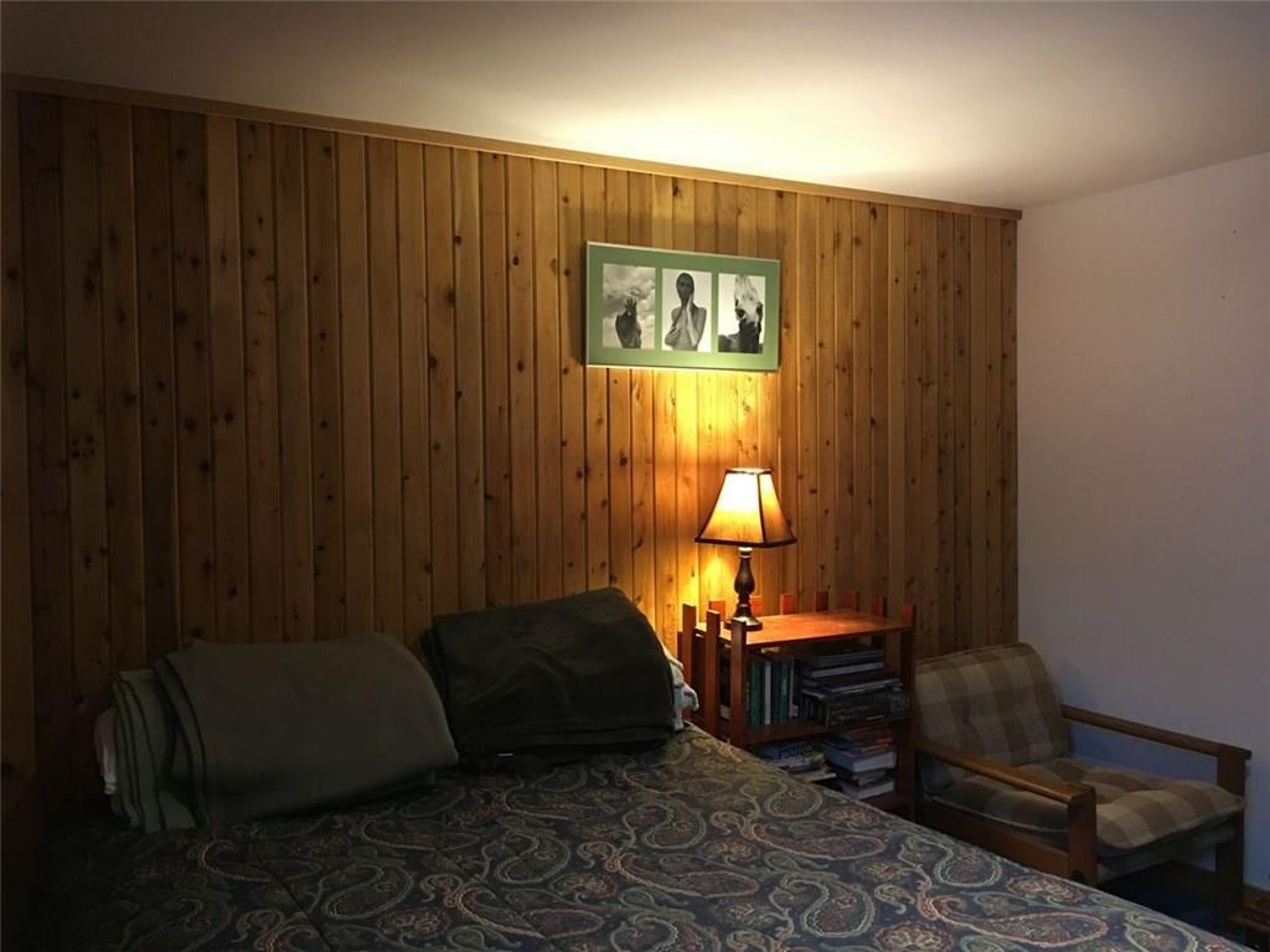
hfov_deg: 61.7
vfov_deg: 48.2
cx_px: 635
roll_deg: +0.1
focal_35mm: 29
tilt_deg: -1.1
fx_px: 1064
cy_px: 476
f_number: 2.2
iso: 100
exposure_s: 1/8
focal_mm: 4.15
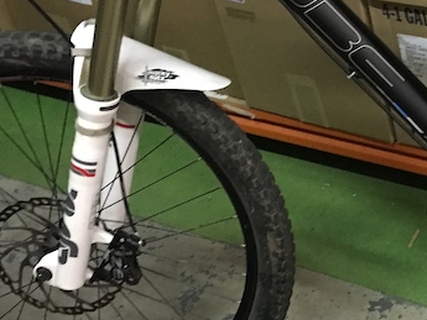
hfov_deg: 21.4
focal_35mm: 86
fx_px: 1061
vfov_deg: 17.1
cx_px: 491
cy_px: 90
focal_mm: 4.15
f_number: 2.2
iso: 400
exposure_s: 1/17
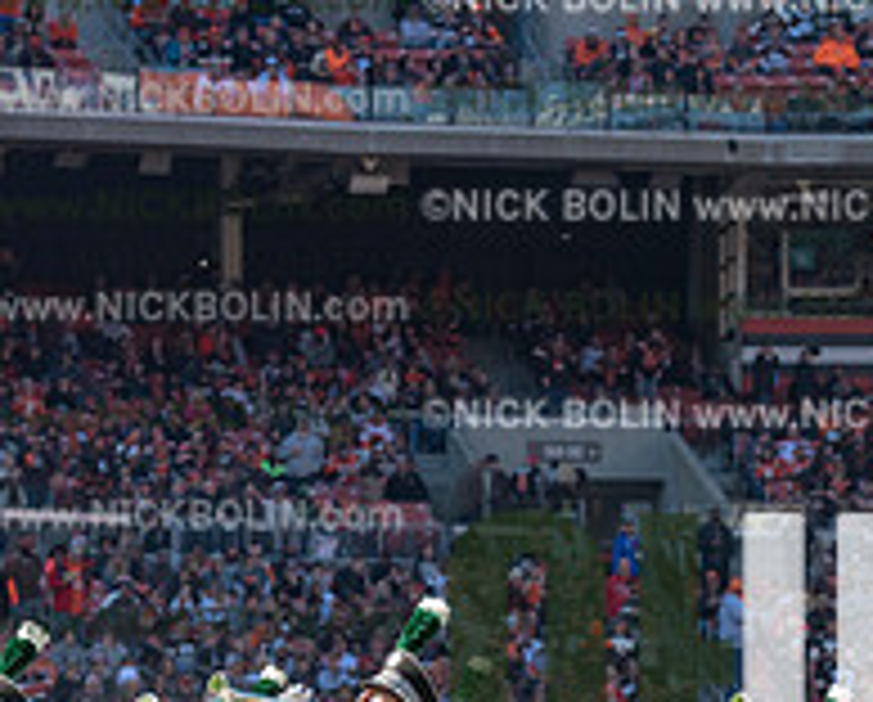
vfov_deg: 5.8
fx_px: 6887
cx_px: 765
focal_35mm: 266
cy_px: 727
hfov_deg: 7.2
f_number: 5
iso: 400
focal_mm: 95
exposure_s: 1/2000
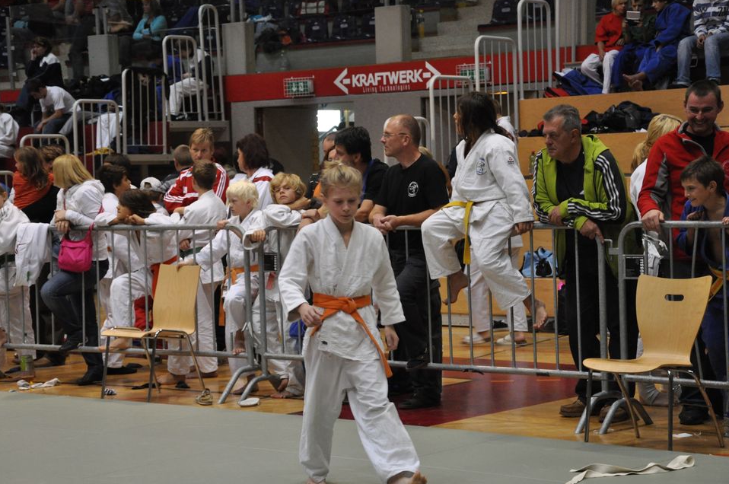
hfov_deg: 21.9
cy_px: 250
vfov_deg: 14.7
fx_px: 1881
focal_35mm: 93
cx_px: 351
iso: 1600
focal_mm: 58
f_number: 5
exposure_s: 1/100
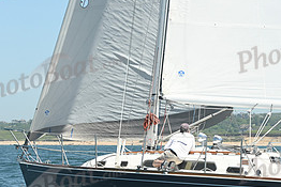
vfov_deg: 8.9
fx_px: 1210
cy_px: 116
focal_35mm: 155
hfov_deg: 13.2
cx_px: 182
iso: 320
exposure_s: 1/1000
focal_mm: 70
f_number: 6.3
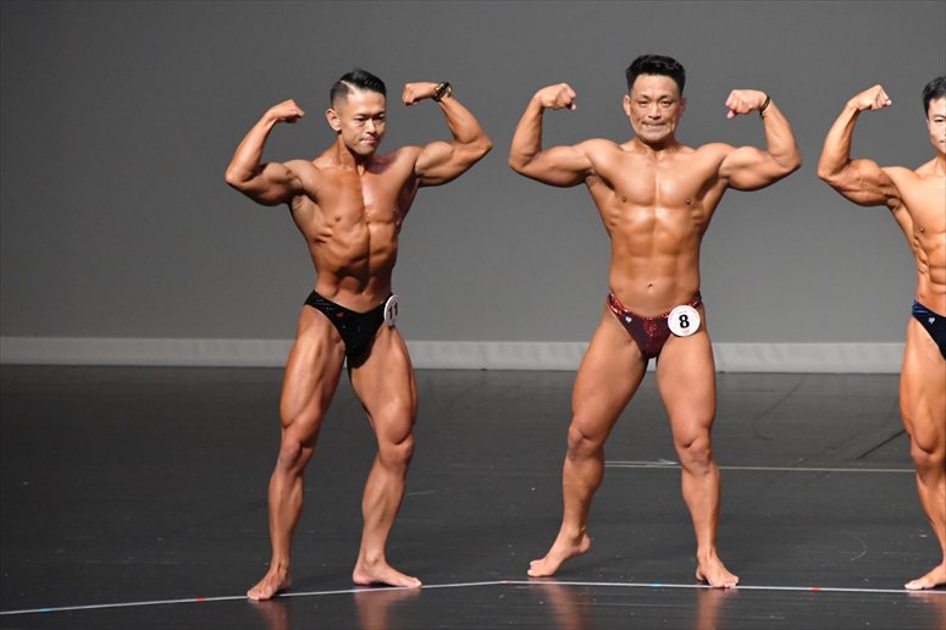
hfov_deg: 6.0
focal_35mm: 345
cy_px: 315
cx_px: 473
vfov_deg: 4.0
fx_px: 9062
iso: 7200
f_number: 5.6
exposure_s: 1/400
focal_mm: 230
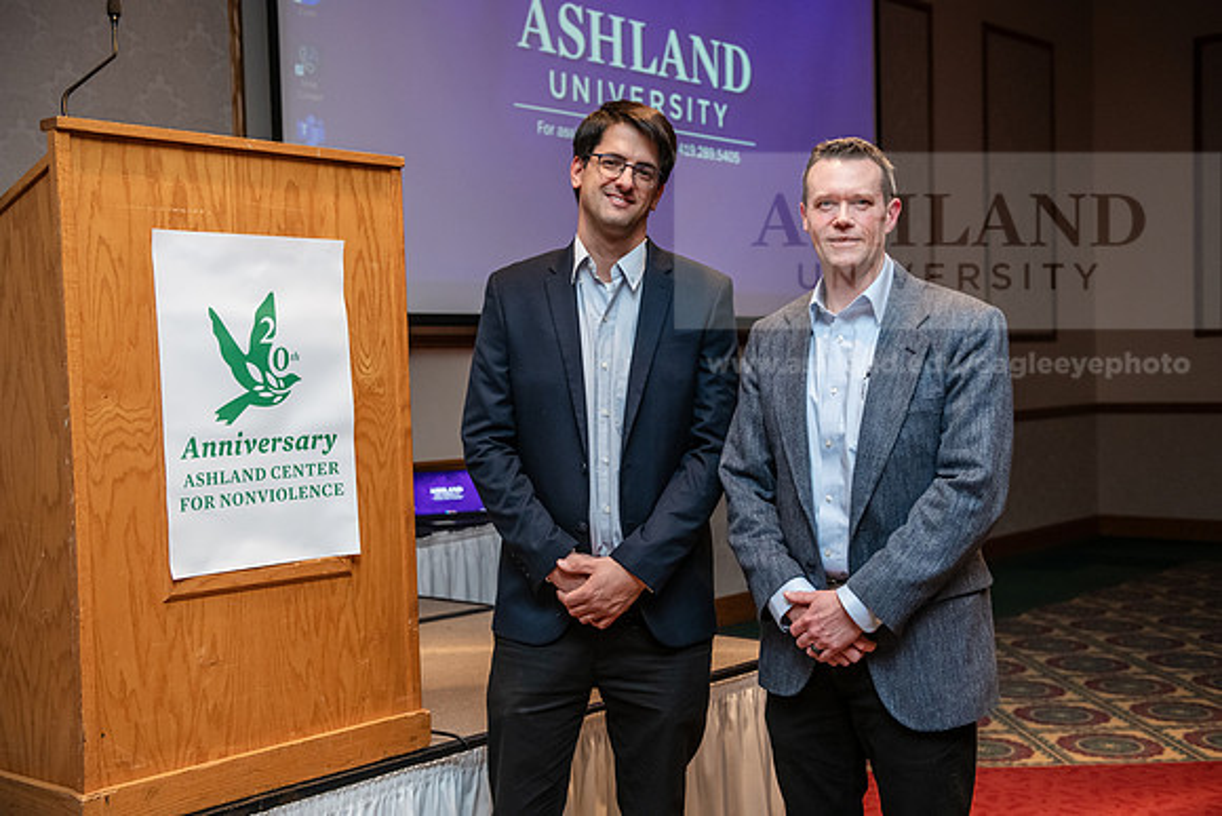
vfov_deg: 29.9
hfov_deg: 43.6
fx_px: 1528
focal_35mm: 45
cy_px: 408
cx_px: 611
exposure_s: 1/160
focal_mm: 45
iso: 2000
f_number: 3.5
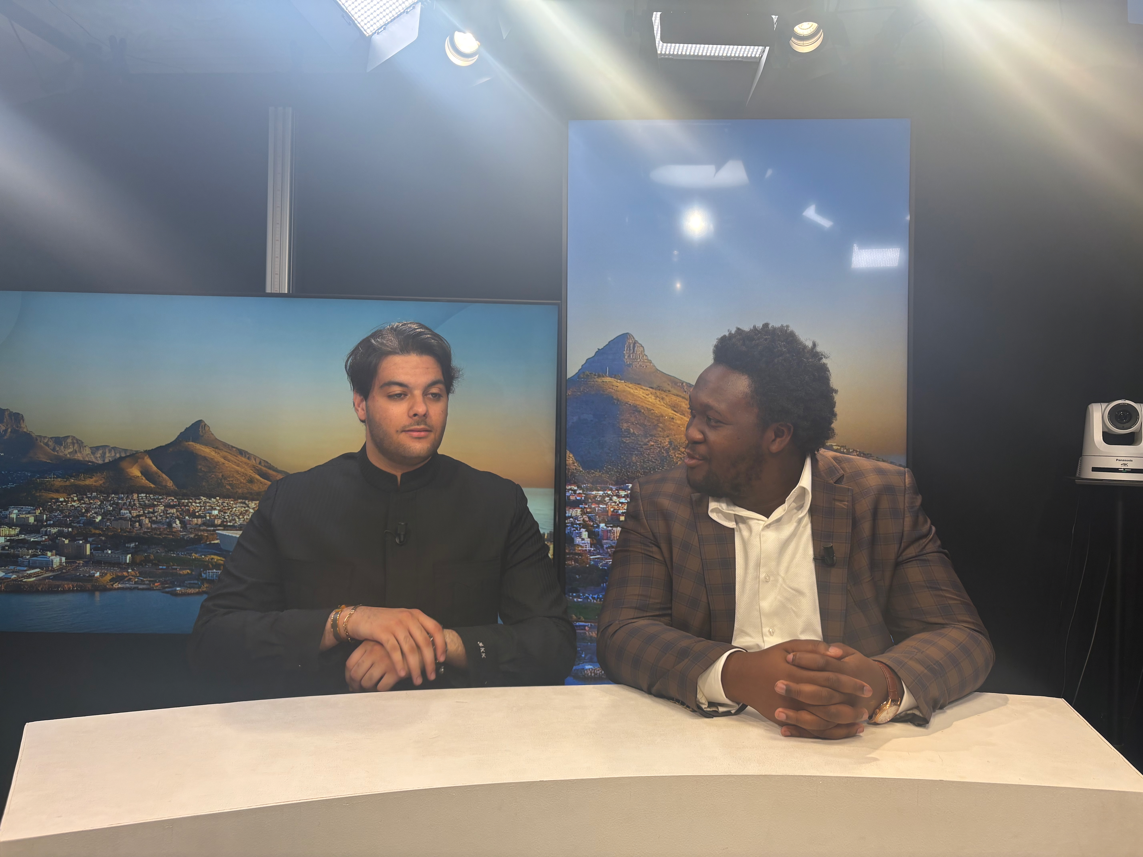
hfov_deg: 67.3
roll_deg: -0.5
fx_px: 859
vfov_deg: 53.1
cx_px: 572
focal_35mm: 26
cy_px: 428
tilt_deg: +1.3
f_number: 1.6
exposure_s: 1/121
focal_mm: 5.96
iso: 50
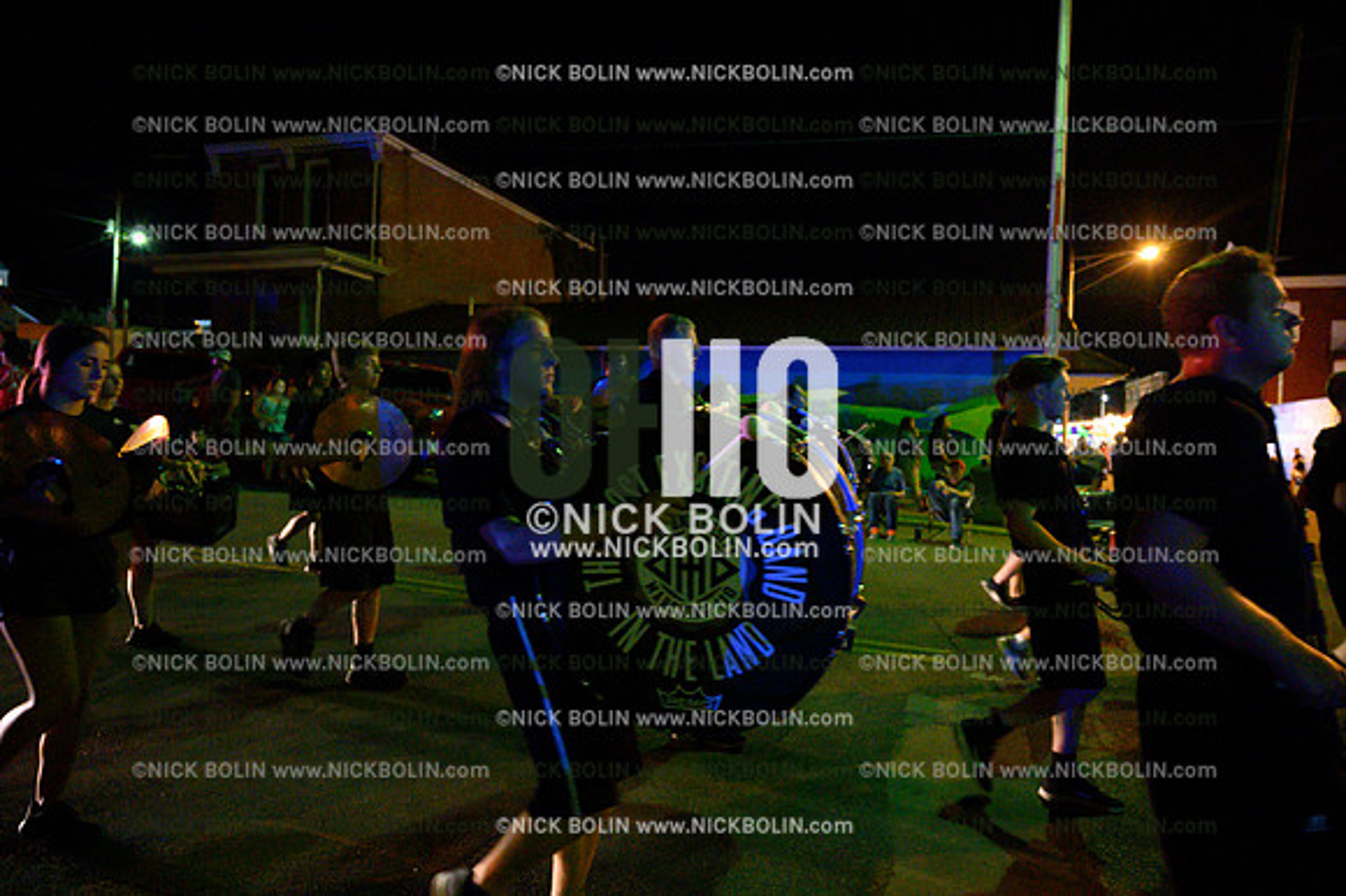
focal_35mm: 24
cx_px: 673
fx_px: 897
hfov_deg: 73.8
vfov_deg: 53.1
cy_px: 448
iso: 32000
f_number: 4
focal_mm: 24
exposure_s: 1/125
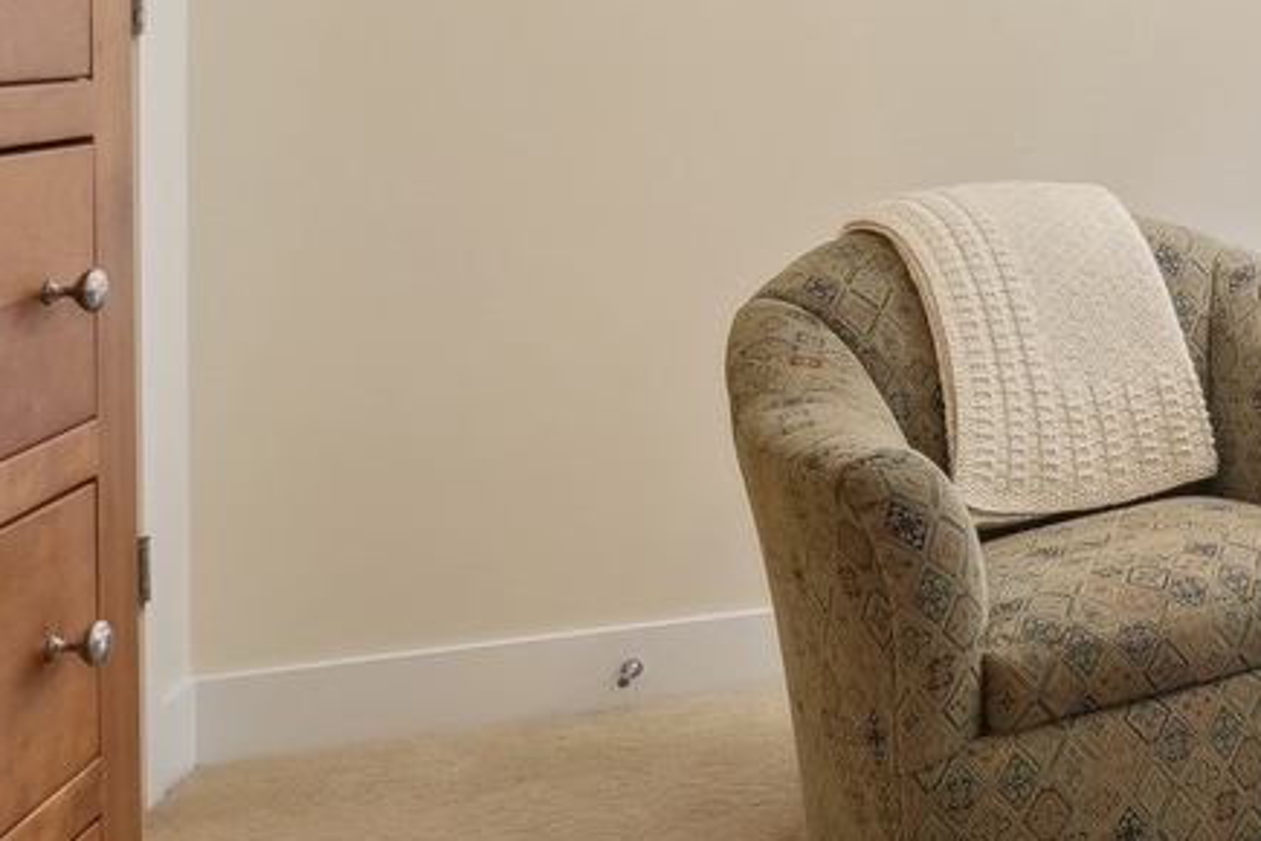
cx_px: 2070
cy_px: 6
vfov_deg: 22.6
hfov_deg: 23.8
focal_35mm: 58
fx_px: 2027
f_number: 9.5
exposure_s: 1/15
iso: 200
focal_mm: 15.5
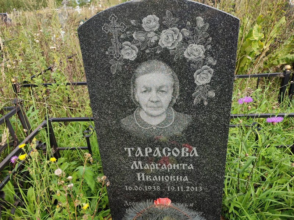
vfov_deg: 54.9
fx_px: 212
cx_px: 147
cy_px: 110
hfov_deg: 69.4
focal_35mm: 25
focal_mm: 6.04
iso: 50
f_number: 1.9
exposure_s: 1/172
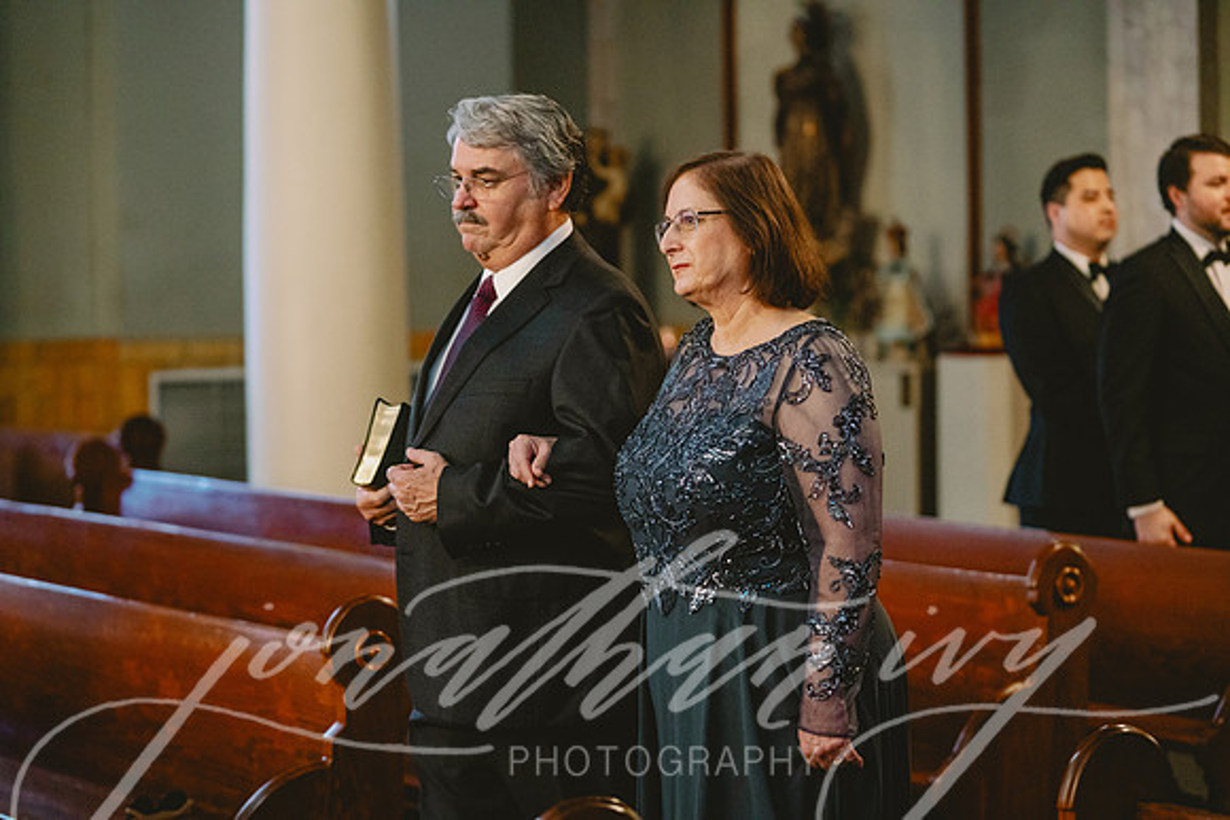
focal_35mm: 89
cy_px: 410
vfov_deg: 15.4
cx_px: 615
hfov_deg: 22.9
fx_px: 3041
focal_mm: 89
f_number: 2.8
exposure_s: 1/125
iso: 3200
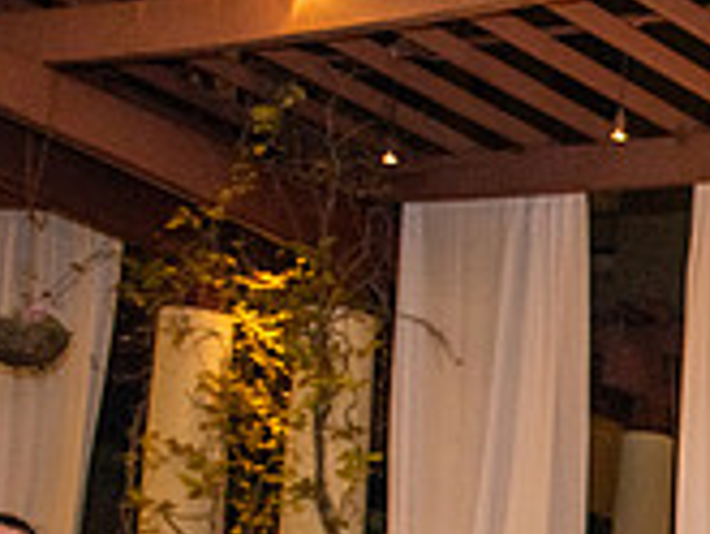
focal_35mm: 81
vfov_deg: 16.8
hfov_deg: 19.5
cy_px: 760
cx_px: 1188
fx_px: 1663
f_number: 4
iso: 1600
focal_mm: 24
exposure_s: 1/160
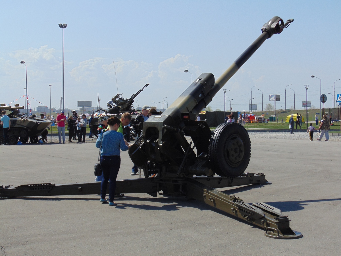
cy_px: 128
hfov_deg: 32.2
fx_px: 591
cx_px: 170
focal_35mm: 60
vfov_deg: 24.4
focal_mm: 10.8
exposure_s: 1/250
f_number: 9.3
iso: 80
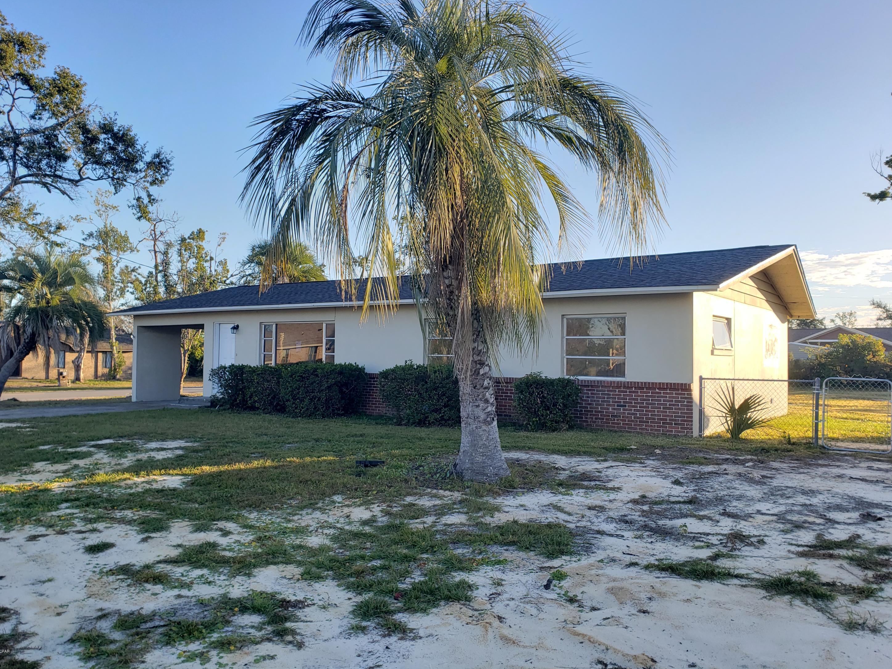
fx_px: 696
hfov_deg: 65.3
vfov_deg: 51.4
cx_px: 448
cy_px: 326
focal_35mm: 27
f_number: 2.4
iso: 50
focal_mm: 4.3
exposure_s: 1/227
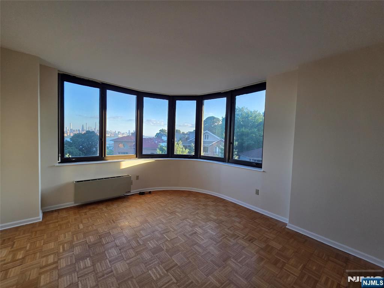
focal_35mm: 13
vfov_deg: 89.9
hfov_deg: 106.2
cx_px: 192
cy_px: 144
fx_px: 144
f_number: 2.2
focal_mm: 2.2
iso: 125
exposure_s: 1/120
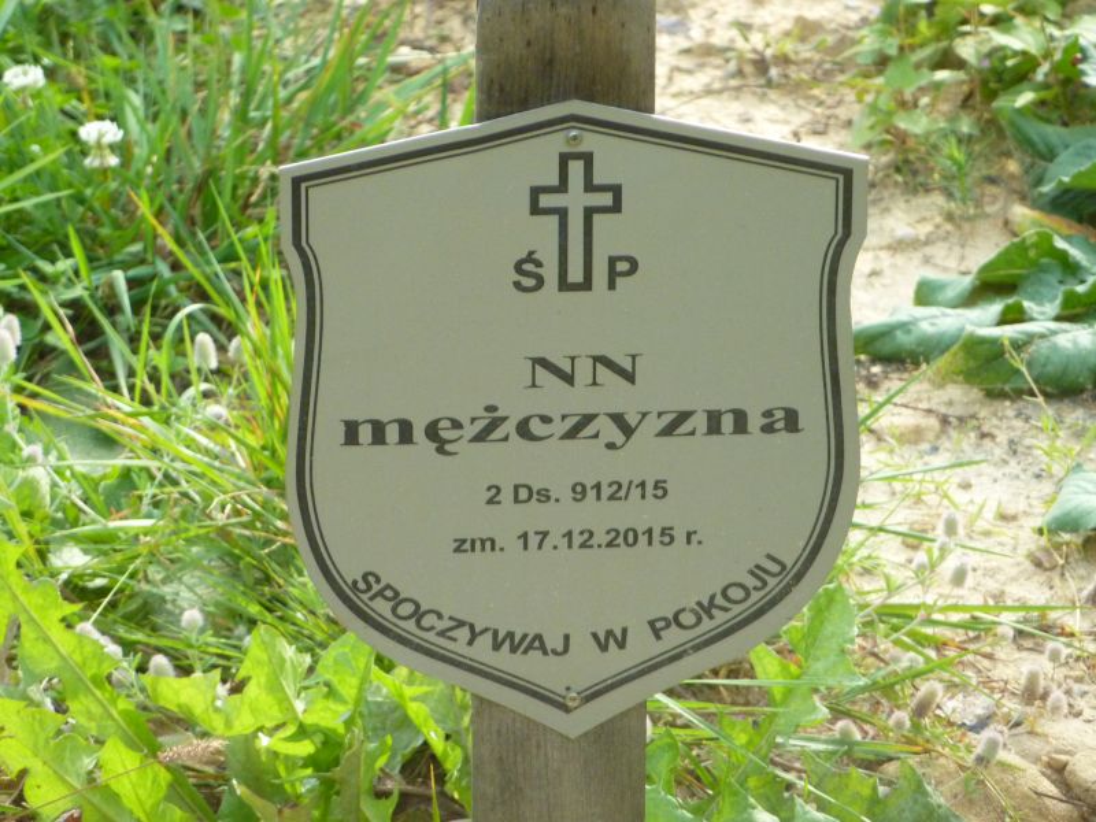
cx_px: 548
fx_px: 9498
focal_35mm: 300
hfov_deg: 6.6
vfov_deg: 5.0
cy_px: 411
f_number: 4.9
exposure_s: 1/250
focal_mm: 49.2
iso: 320
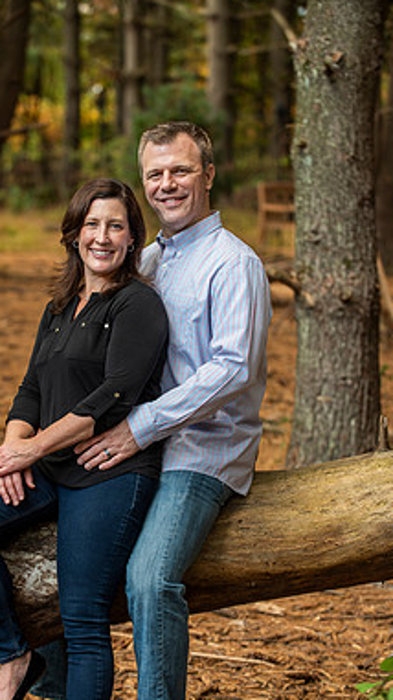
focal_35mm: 130
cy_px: 390
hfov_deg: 9.3
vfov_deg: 16.5
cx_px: 138
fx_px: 2411
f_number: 4
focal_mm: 105
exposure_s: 1/50
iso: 250
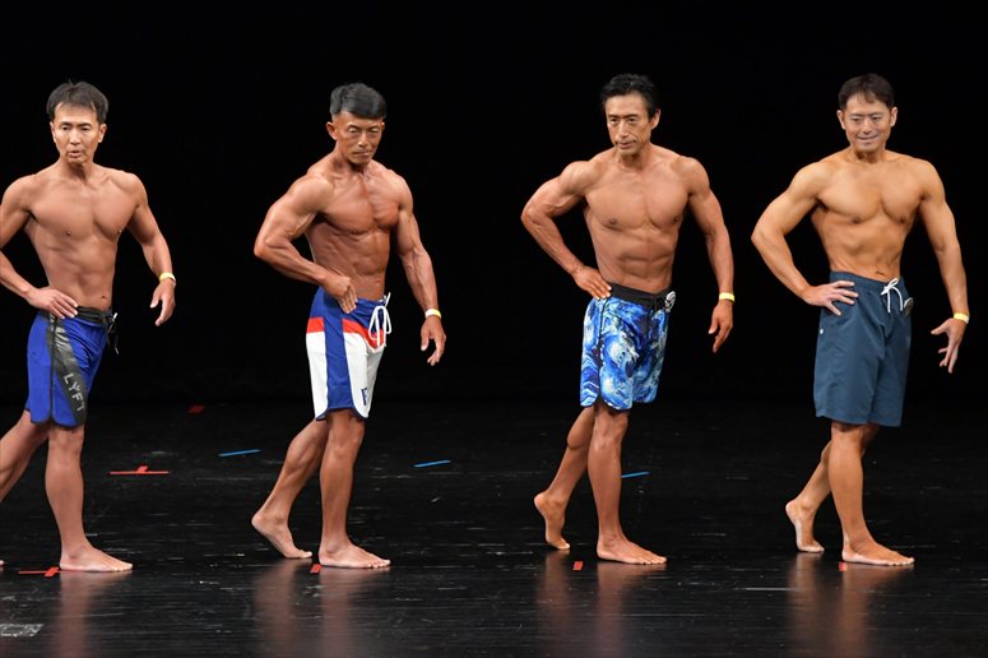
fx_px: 6995
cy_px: 329
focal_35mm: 255
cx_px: 494
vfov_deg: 5.4
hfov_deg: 8.1
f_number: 5.6
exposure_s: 1/400
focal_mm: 170
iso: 3200
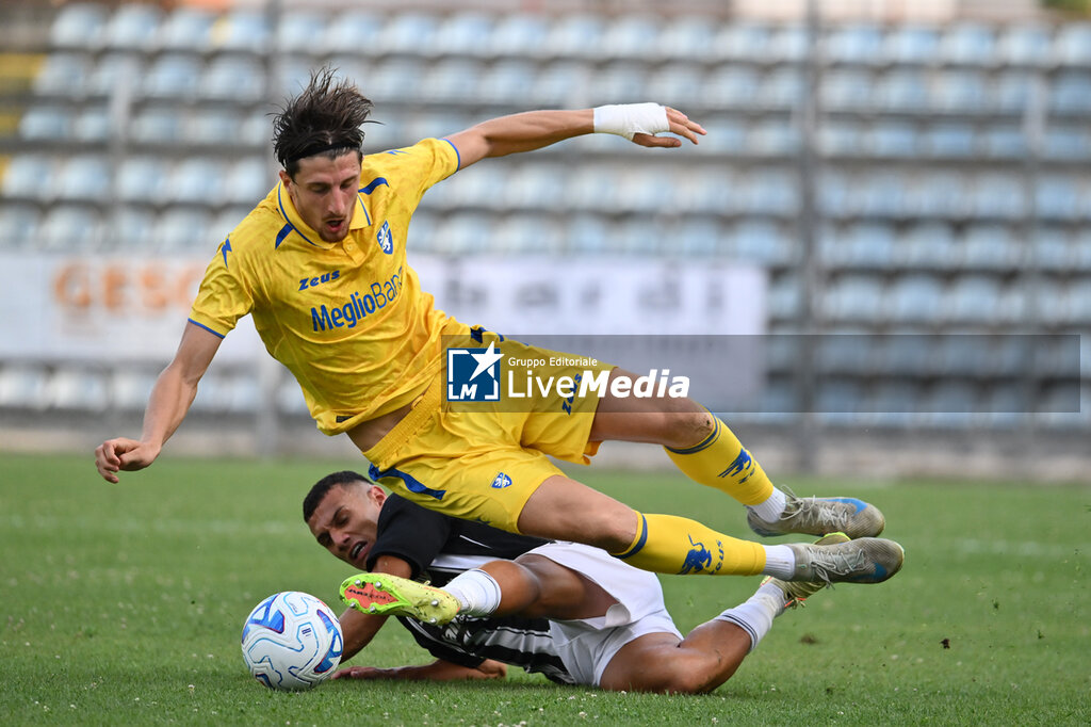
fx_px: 12118
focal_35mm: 400
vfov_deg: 3.4
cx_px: 546
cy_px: 364
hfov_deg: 5.2
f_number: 4.5
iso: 1000
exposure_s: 1/2000
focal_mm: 400
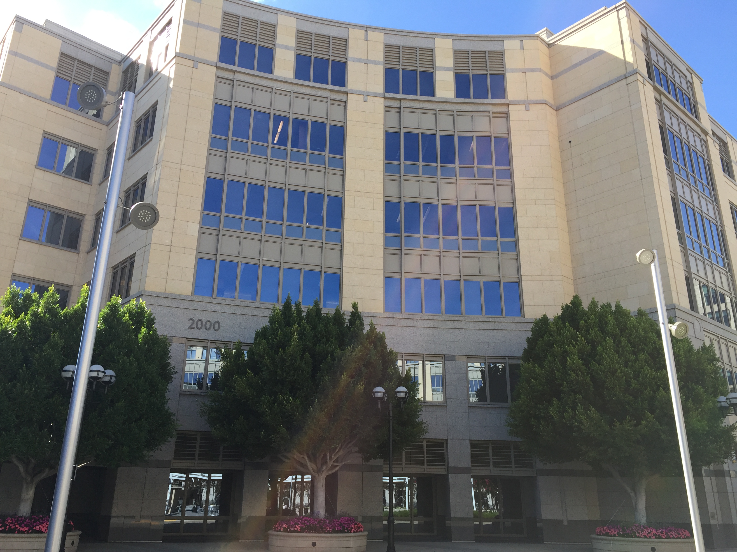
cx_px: 368
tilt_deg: +19.6
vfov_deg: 48.2
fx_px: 617
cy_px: 276
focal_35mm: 29
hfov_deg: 61.7
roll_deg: -3.0
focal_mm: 4.15
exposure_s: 1/557
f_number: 2.2
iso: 32
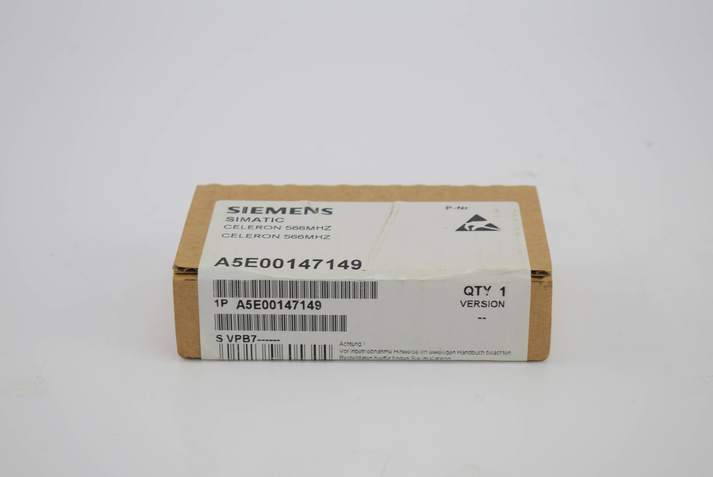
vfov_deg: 16.6
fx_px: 1635
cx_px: 356
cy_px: 238
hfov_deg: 24.6
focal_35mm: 82
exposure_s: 1/45
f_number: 5.6
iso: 100
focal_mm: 55
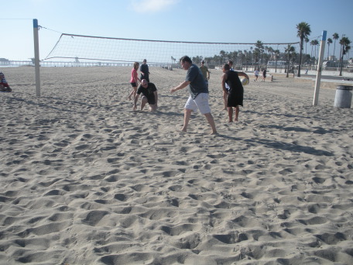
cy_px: 132
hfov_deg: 51.4
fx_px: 367
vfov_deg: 39.7
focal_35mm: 36
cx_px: 176
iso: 64
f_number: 3.5
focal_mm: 6.3
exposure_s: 1/850
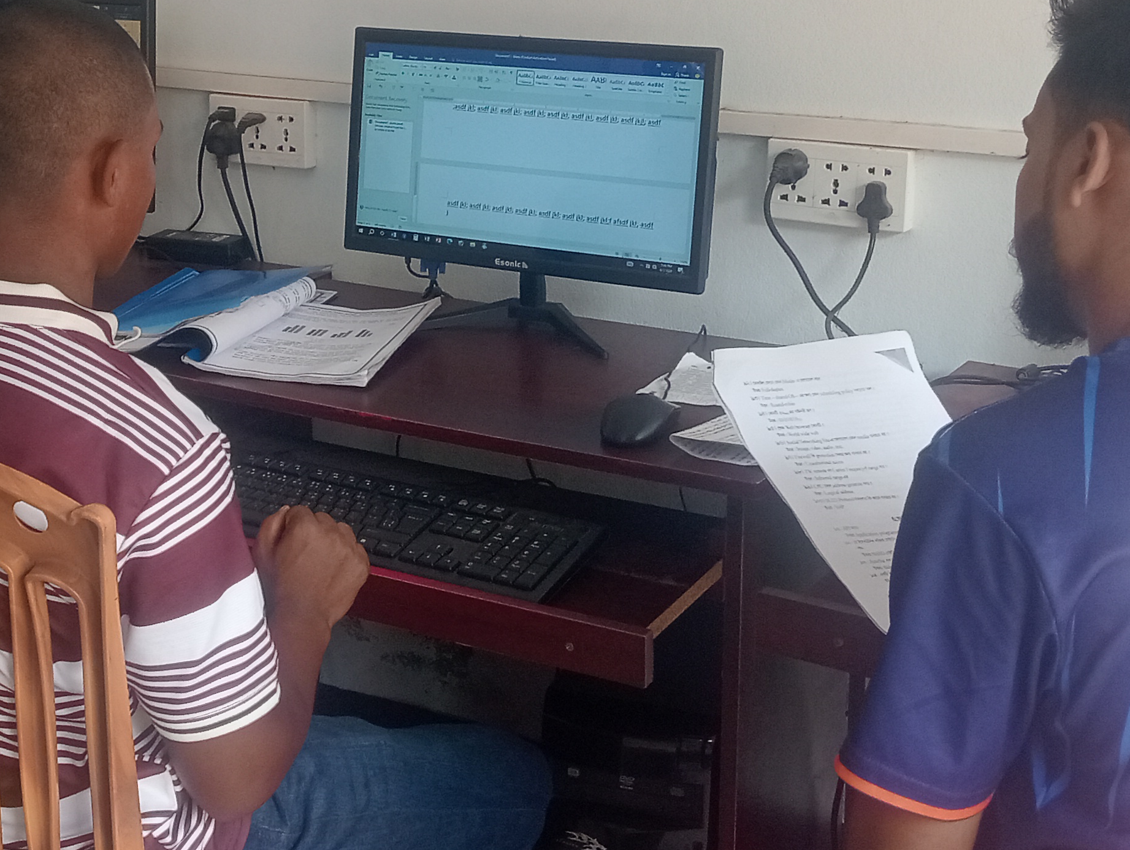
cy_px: 226
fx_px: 2026
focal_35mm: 62
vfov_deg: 23.5
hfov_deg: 30.3
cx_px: 197
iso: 108
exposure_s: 1/40
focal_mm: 3.98
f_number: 1.8
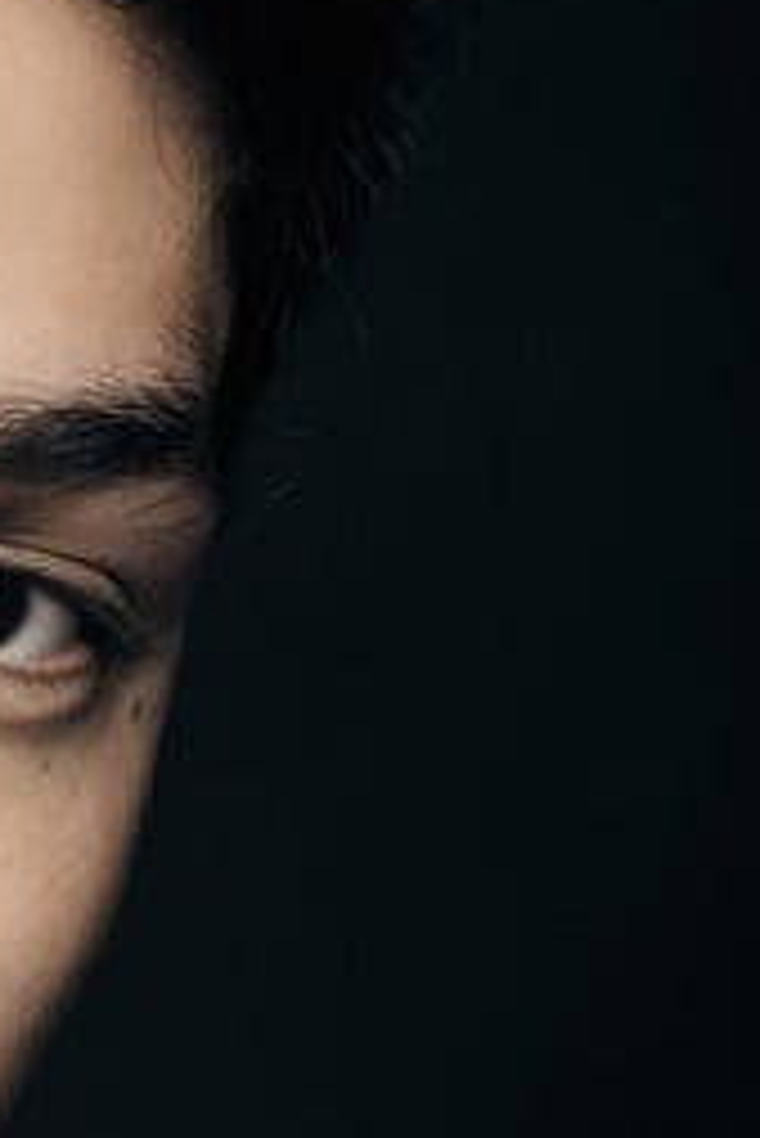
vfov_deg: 2.3
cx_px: -706
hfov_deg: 1.5
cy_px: 1511
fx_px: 28775
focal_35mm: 910
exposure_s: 1/160
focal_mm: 200
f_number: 5.6
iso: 250
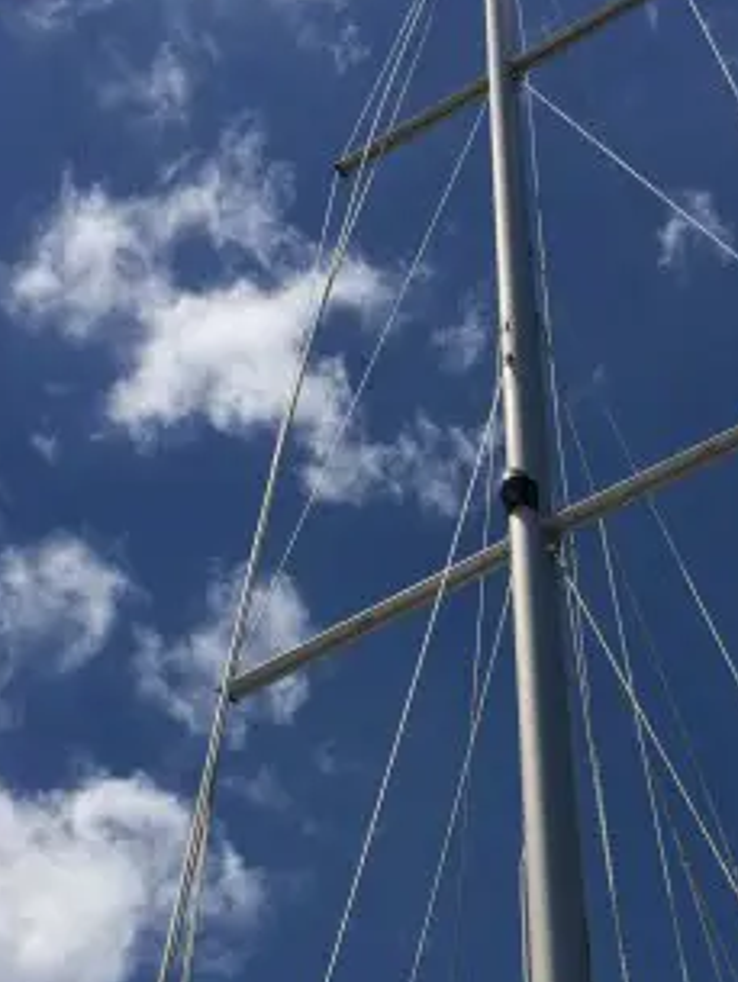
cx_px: 606
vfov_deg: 30.2
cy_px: 737
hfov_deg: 22.9
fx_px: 1790
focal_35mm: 63
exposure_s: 1/4566
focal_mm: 4.12
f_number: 2.2
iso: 40
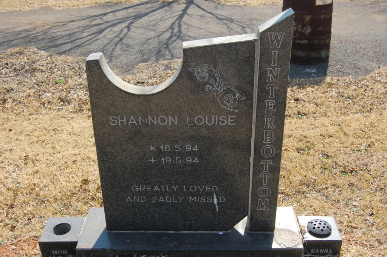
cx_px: 194
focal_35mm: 42
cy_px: 128
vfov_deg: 31.8
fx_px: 451
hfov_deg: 46.4
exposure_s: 1/400
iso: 400
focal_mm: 28
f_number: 7.1
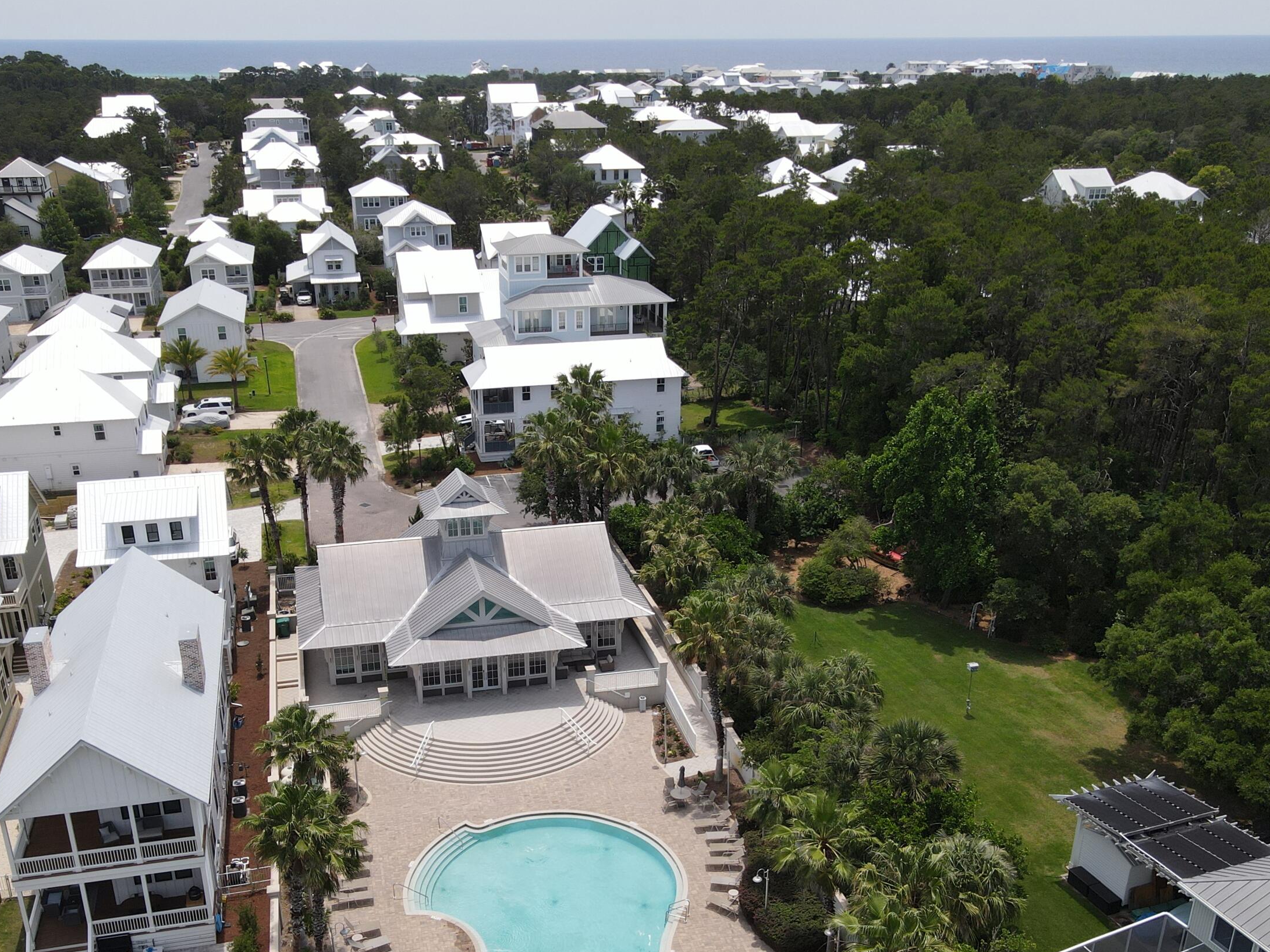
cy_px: 632
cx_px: 615
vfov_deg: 42.4
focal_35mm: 33
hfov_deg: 55.3
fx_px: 1211
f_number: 2.8
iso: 100
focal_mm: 4.5
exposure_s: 1/800
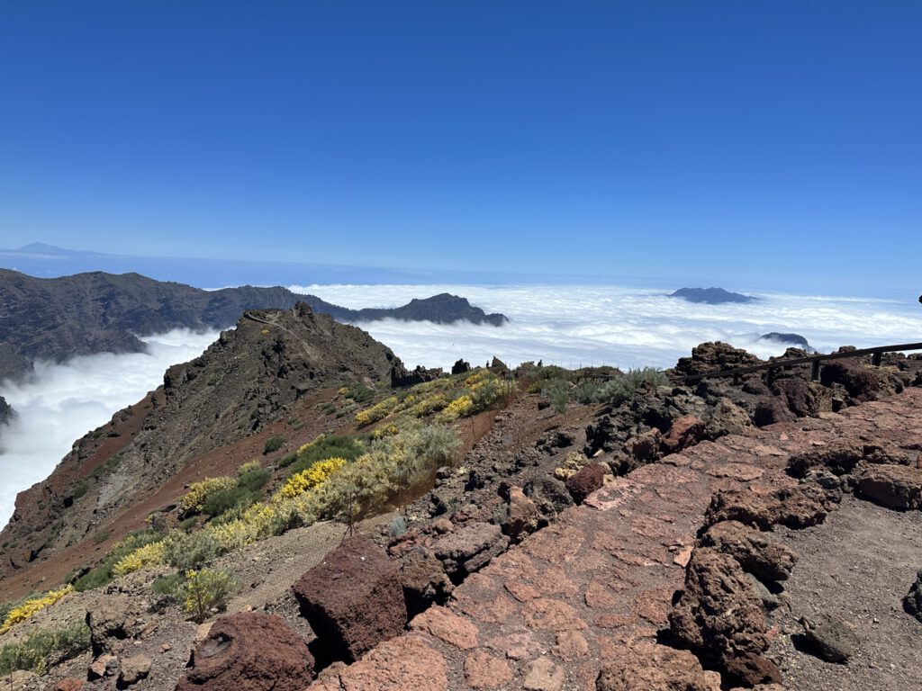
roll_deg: -0.3
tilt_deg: -9.2
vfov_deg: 56.8
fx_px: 639
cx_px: 461
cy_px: 346
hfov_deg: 71.6
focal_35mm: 24
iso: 80
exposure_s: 1/8929
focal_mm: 6.86
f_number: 1.78
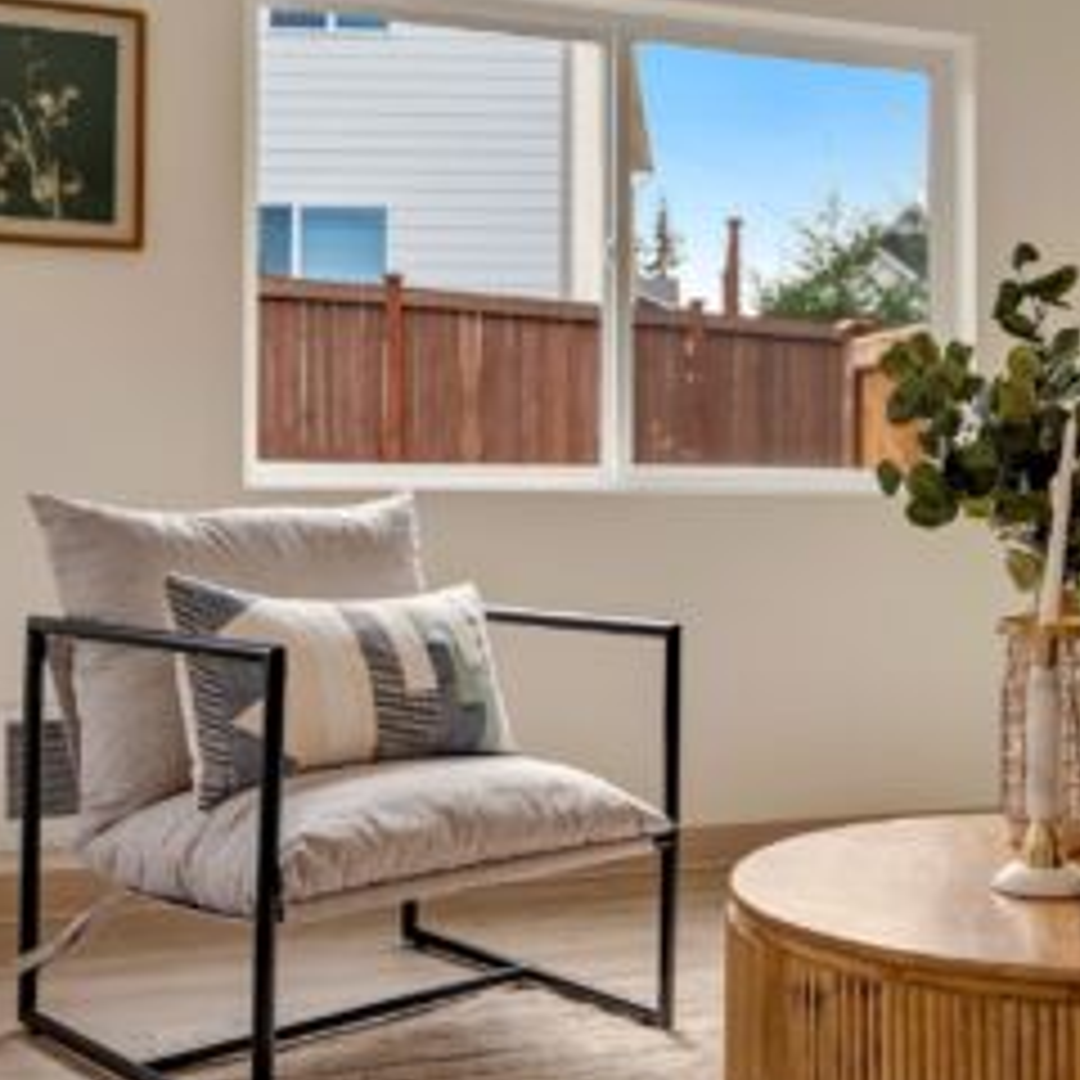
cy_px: 515
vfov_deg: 38.3
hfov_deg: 37.6
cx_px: 774
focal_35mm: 44
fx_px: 1553
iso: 400
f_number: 4
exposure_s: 1/6400
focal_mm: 31
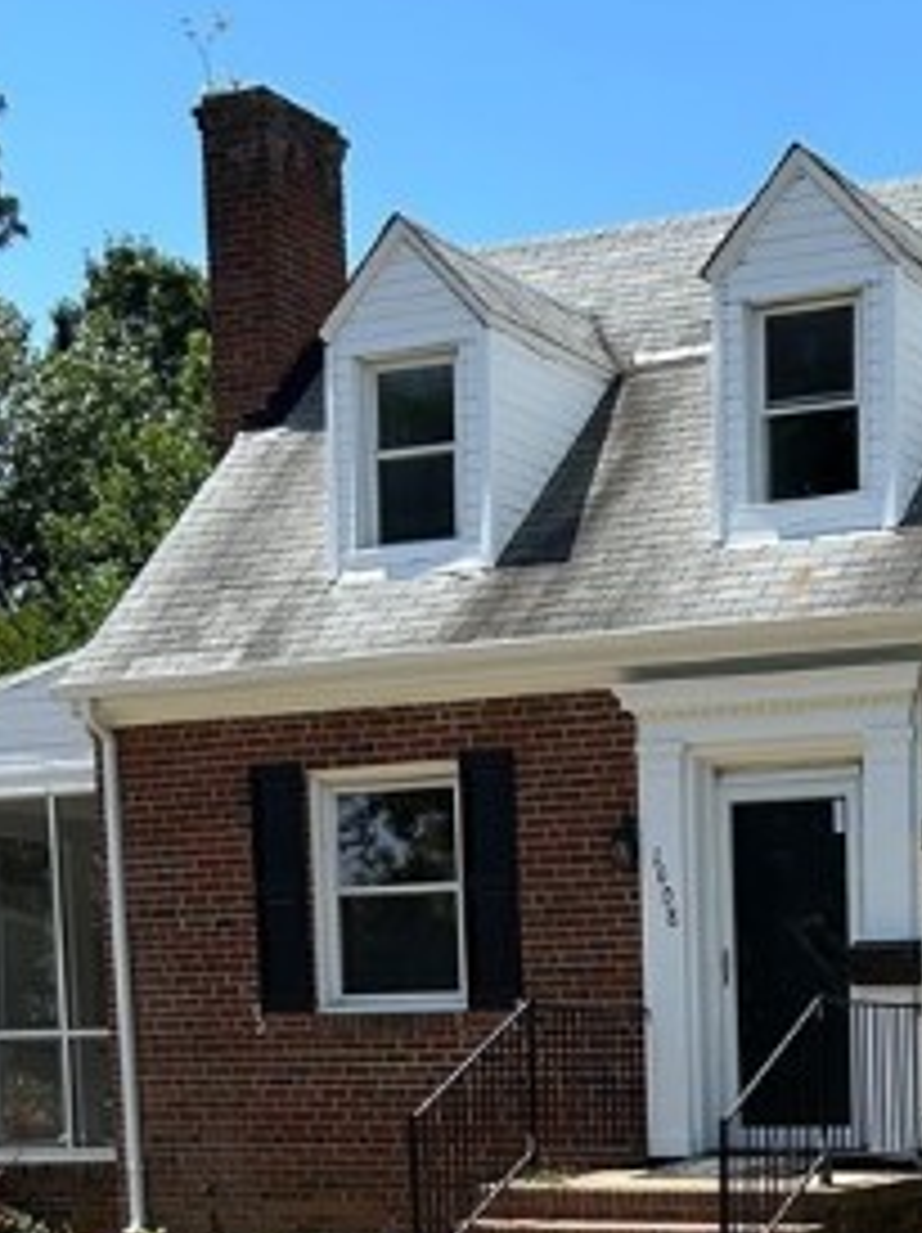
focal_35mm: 73
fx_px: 2597
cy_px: 1372
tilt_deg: -7.1
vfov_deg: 24.8
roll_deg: -0.5
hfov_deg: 19.5
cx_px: 953
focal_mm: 5.7
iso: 50
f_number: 1.5
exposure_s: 1/2252
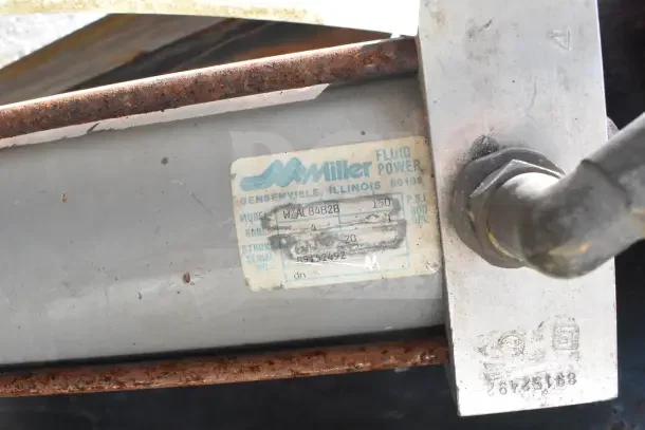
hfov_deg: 61.9
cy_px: 215
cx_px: 322
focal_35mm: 30
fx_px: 538
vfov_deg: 43.6
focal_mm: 20
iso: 6400
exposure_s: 1/1000
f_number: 13
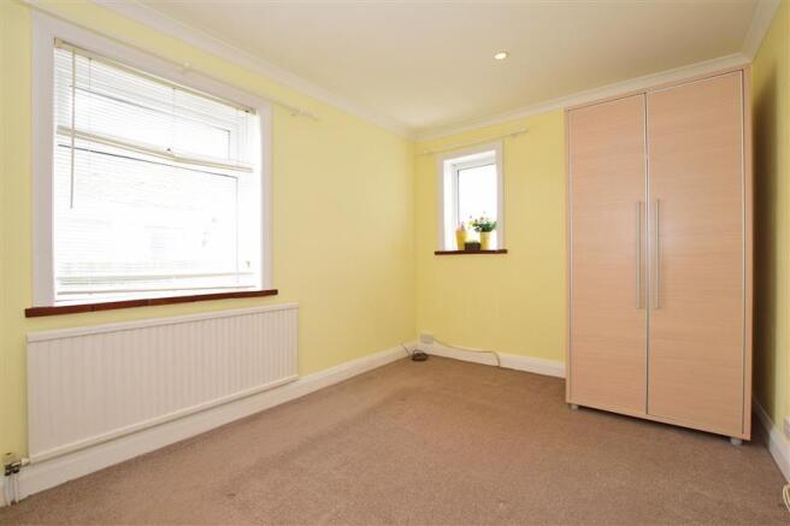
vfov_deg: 77.3
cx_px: 395
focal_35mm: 15
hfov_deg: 100.4
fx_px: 329
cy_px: 263
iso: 400
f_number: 7.1
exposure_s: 1/25
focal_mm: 10
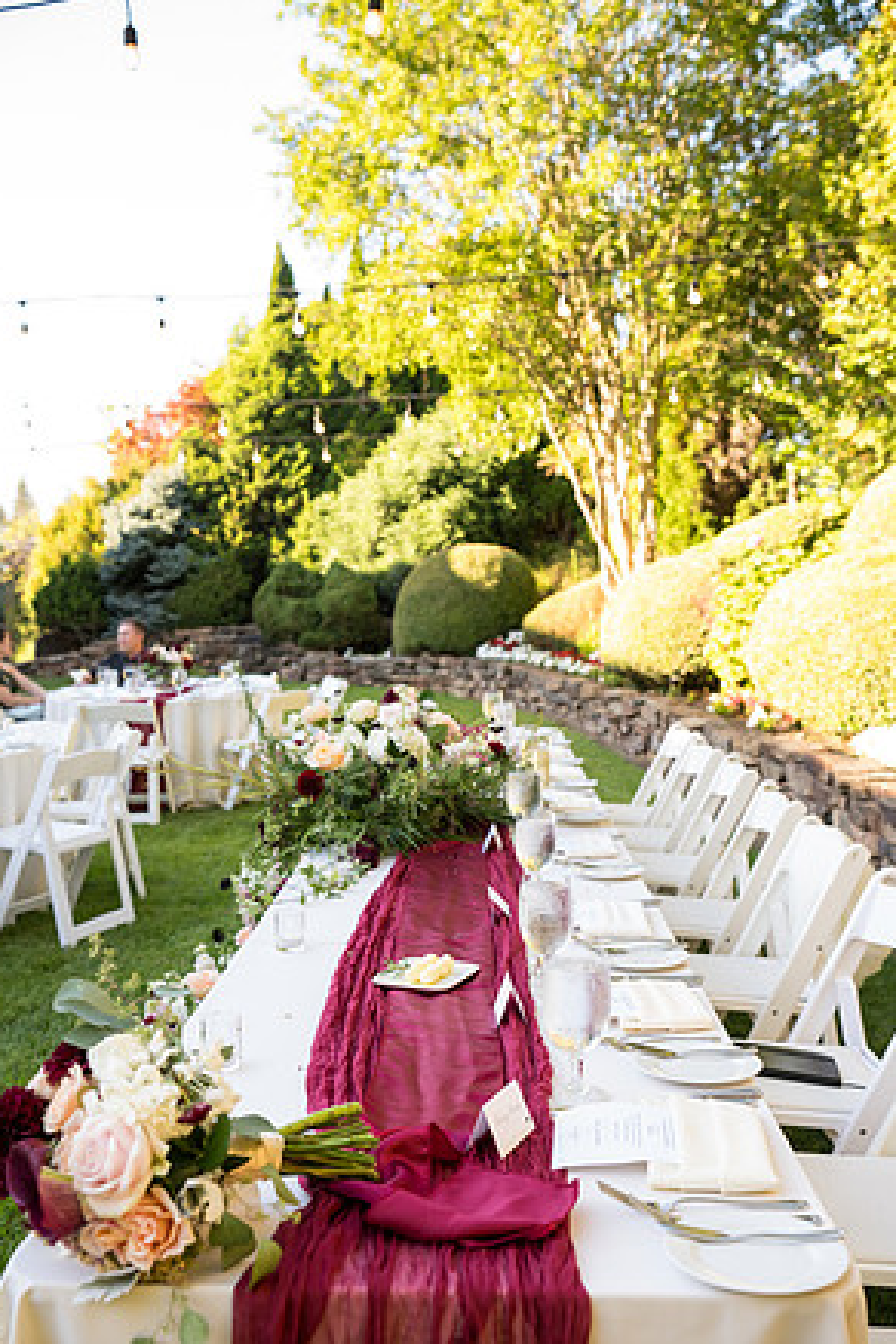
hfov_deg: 36.9
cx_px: 439
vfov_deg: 53.1
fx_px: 1344
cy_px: 687
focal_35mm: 36
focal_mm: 35
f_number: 4
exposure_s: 1/400
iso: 800
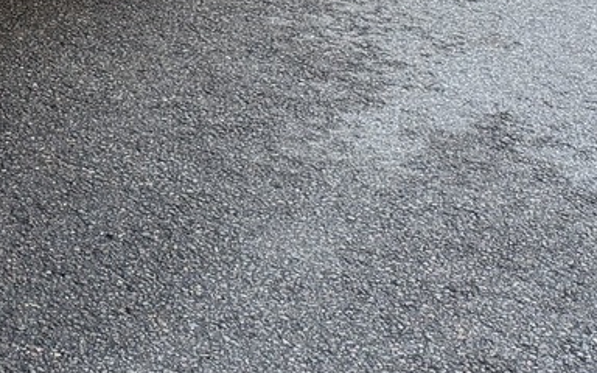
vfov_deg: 11.8
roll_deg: -1.9
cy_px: -182
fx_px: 1725
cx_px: -513
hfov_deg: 16.2
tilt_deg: -13.5
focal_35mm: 106
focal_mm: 6.76
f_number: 1.78
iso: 100
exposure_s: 1/199
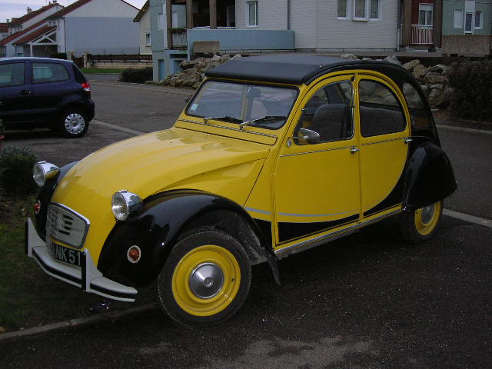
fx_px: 597
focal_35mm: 42
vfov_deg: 34.3
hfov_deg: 44.8
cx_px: 246
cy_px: 184
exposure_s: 1/60.1
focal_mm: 7
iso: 117
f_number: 3.1
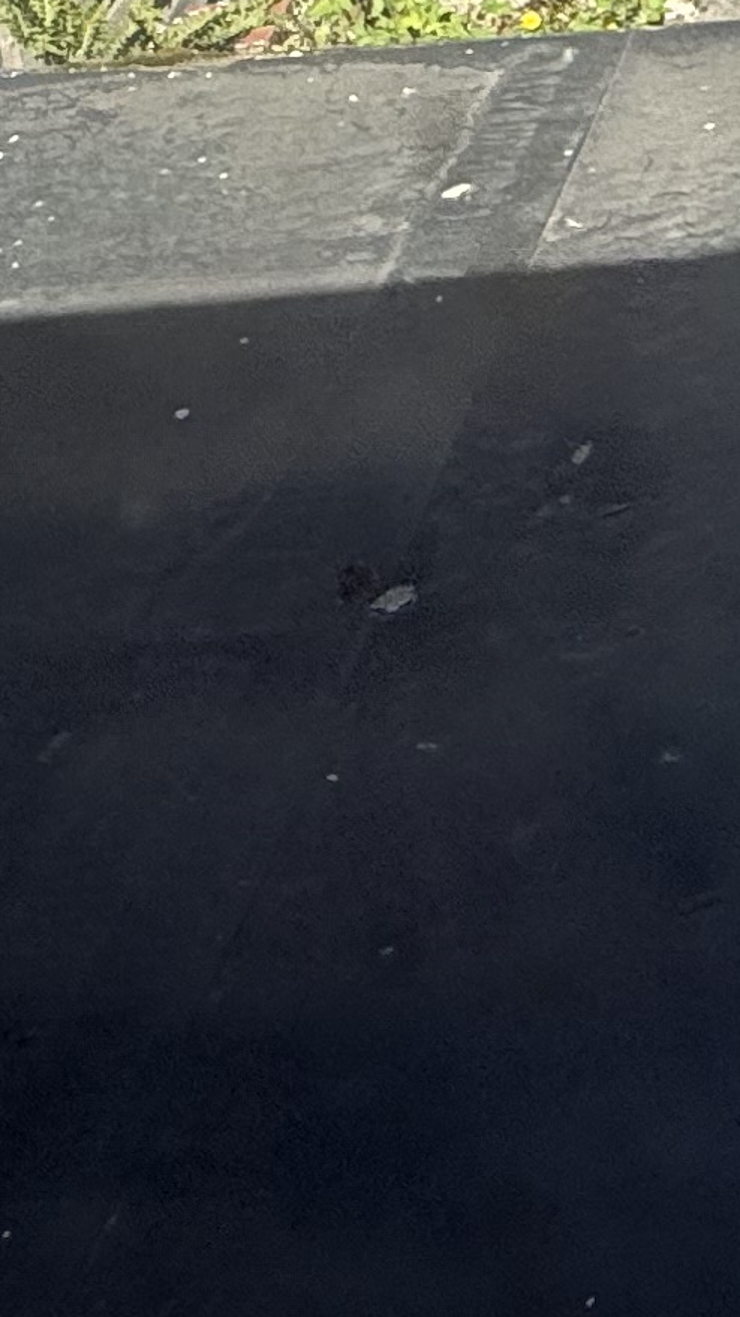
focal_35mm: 70
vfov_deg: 25.1
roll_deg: +0.1
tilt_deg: -14.0
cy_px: -490
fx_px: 2443
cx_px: 1570
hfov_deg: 14.0
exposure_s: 1/742
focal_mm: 2.22
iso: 50
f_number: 2.2
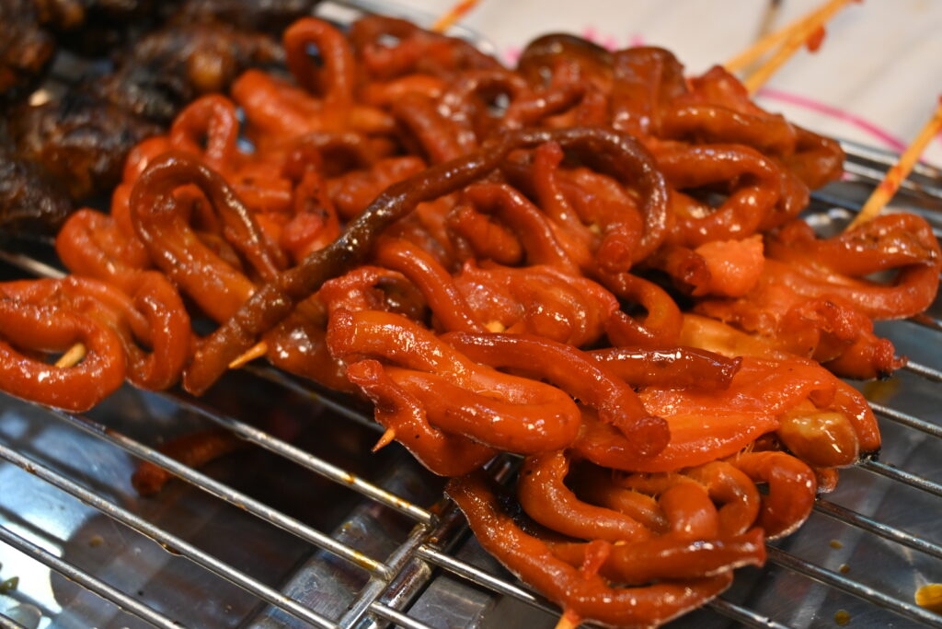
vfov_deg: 24.4
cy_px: 314
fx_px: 1452
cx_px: 471
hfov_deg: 35.9
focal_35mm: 56
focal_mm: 37
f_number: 5.3
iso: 400
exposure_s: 1/160
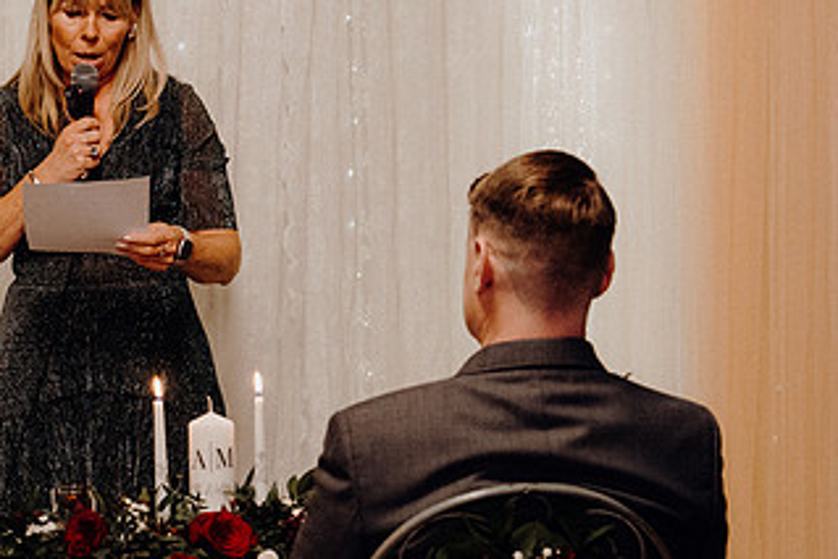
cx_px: 139
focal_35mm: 131
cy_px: 335
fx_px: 3051
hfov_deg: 15.5
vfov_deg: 10.5
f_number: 3.5
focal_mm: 48
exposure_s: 1/160
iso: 2500
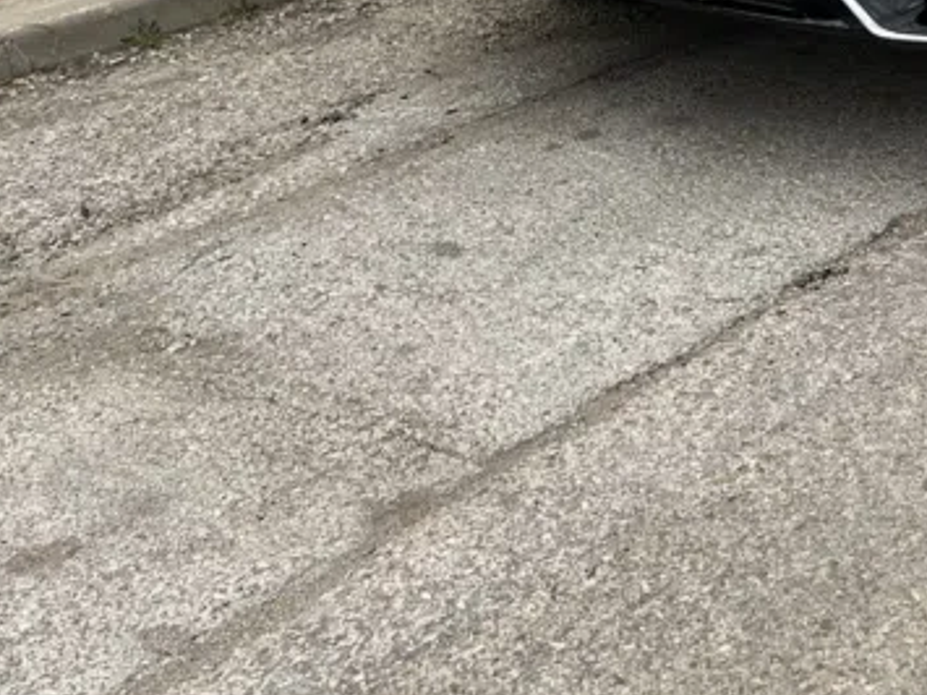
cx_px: 922
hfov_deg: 24.8
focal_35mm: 75
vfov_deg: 18.0
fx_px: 2008
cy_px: -269
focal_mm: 5.7
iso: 50
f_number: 1.5
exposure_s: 1/632
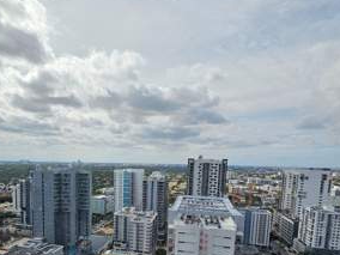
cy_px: 188
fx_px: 216
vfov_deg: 58.3
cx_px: 123
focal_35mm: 22
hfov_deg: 74.8
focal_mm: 2.2
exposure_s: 1/1654
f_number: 2.2
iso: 50
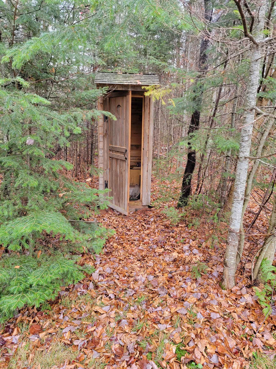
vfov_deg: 71.6
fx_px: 255
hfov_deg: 56.8
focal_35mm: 24
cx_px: 138
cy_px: 184
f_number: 1.8
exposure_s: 1/119
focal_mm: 6.7
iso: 250
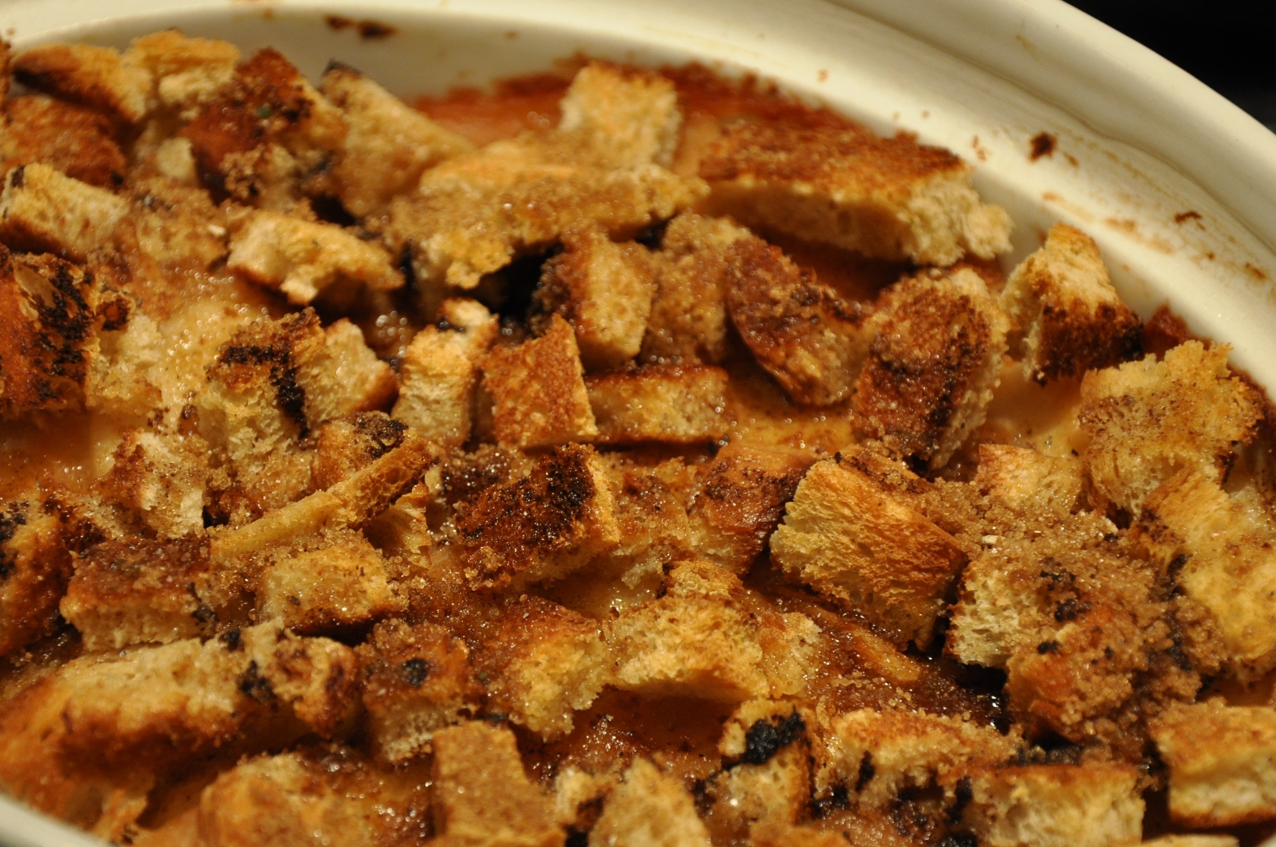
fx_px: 4213
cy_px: 498
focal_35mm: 119
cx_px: 519
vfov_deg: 11.5
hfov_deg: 17.2
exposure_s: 1/160
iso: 800
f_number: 5.3
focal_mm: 62
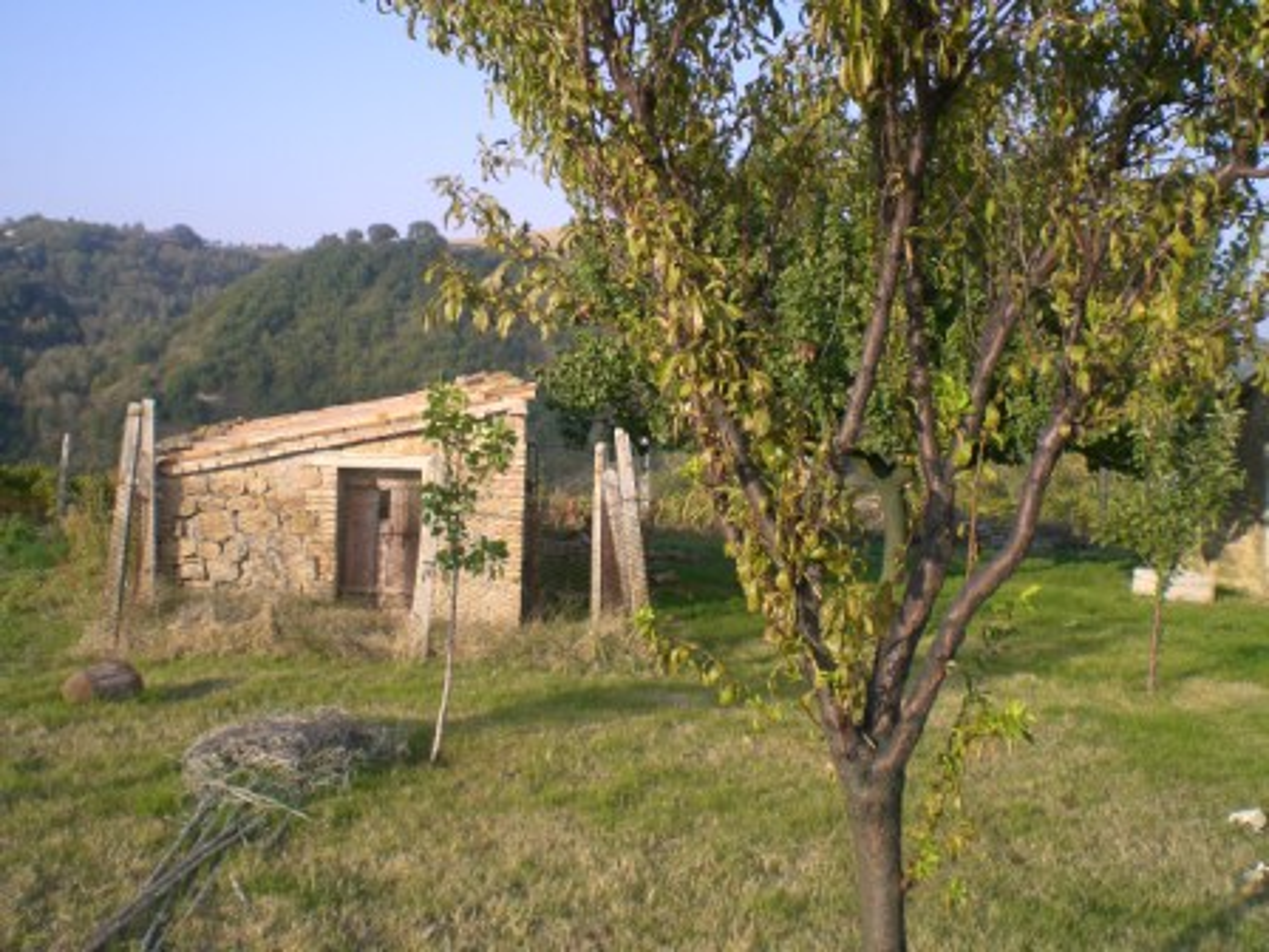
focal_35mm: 38
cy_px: 476
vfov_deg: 37.7
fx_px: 1393
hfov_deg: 49.0
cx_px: 634
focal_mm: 6.3
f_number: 4.4
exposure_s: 1/200
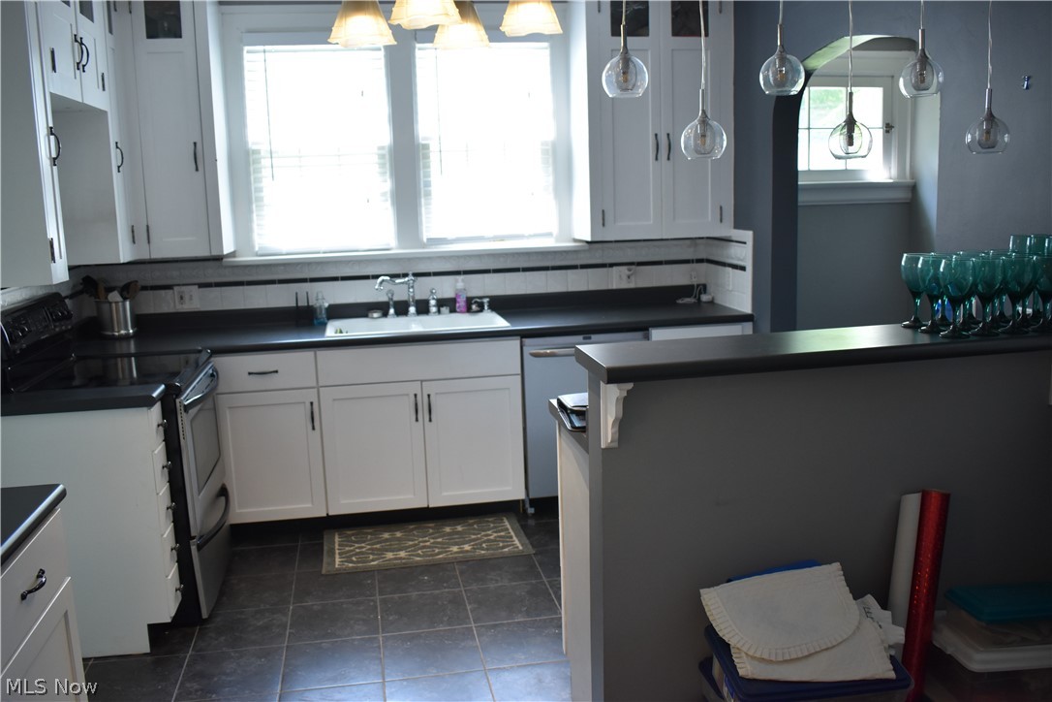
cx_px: 526
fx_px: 920
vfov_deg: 41.7
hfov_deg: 59.5
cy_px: 351
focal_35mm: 32
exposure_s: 1/125
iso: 800
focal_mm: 21
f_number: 3.8
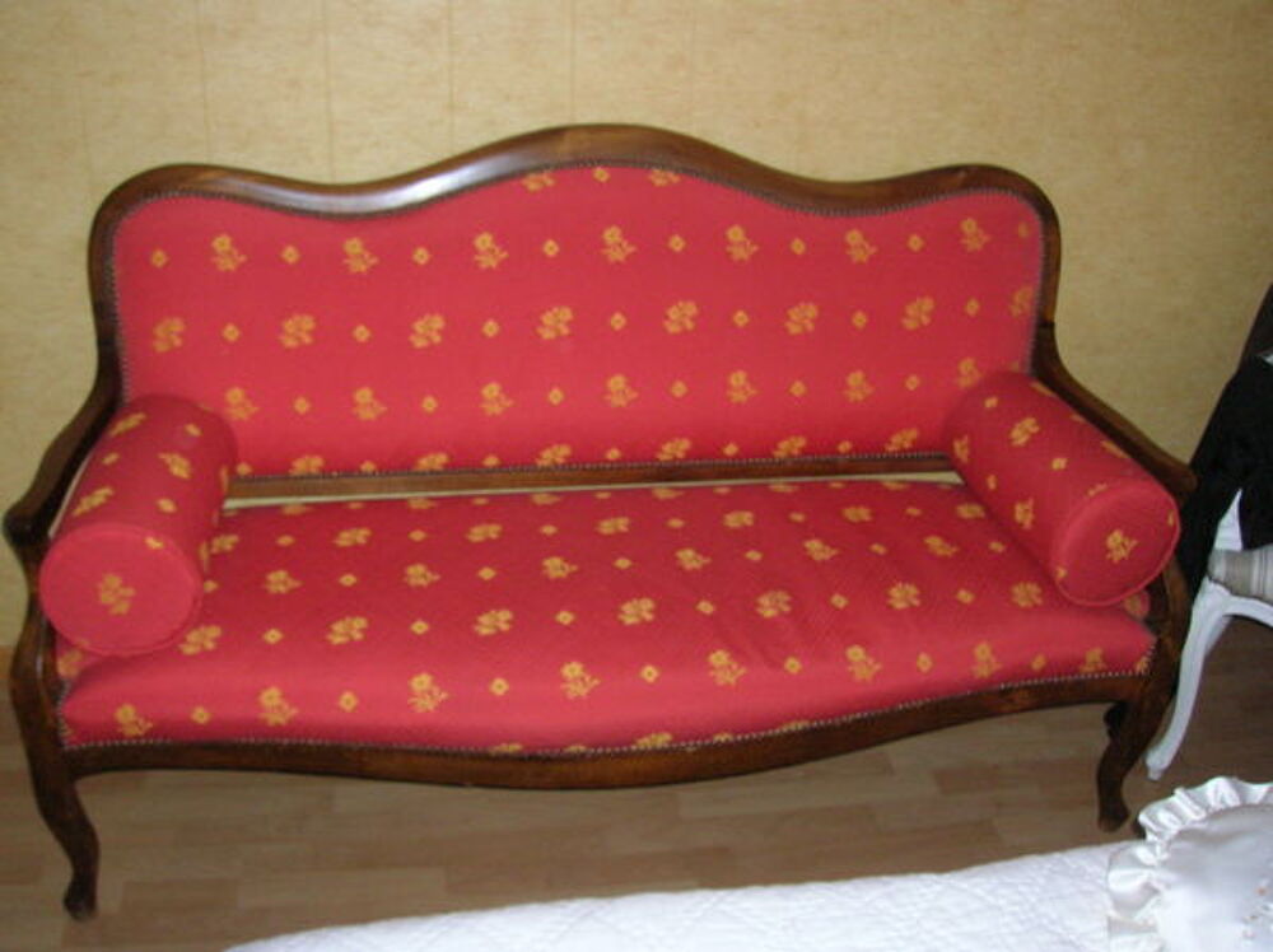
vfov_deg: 41.7
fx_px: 1249
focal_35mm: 34
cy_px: 476
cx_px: 636
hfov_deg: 54.0
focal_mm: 5.7
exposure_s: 1/60.1
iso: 200
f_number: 4.9
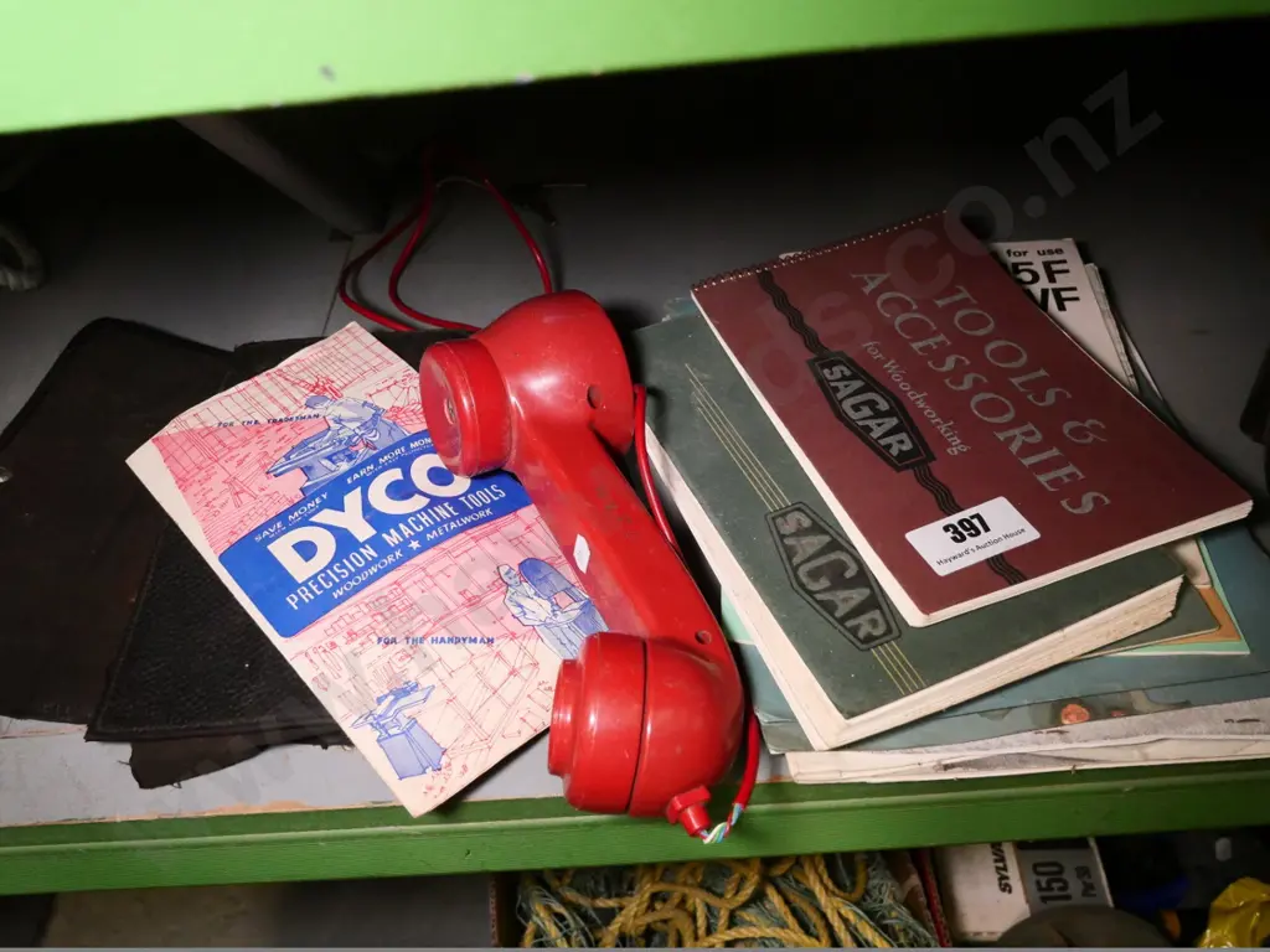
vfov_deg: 49.7
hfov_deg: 63.4
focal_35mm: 28
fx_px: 1027
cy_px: 476
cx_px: 635
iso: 3200
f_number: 4.5
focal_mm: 14
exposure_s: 1/320
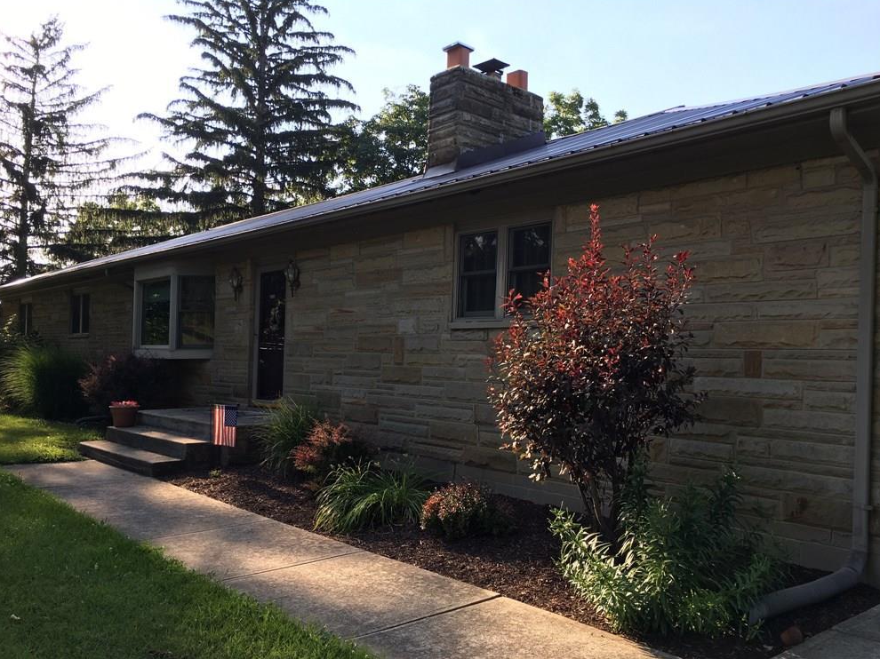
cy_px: 333
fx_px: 762
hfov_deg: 60.0
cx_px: 437
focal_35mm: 30
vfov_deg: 46.8
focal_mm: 4.15
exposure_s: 1/318
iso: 25
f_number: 2.2
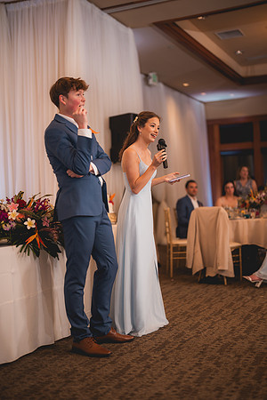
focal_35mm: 50
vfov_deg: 39.6
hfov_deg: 27.0
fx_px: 556
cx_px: 134
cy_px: 200
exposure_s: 1/250
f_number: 1.2
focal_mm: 50
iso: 200
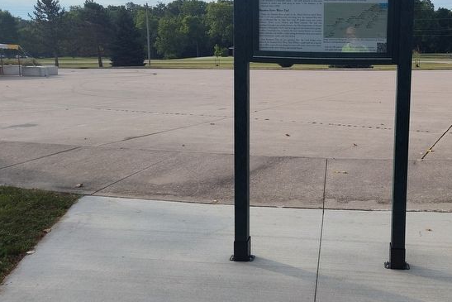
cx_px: 316
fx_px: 440
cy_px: 100
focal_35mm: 35
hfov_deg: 52.9
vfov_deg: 37.5
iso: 100
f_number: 1.8
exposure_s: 1/2087
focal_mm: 5.56
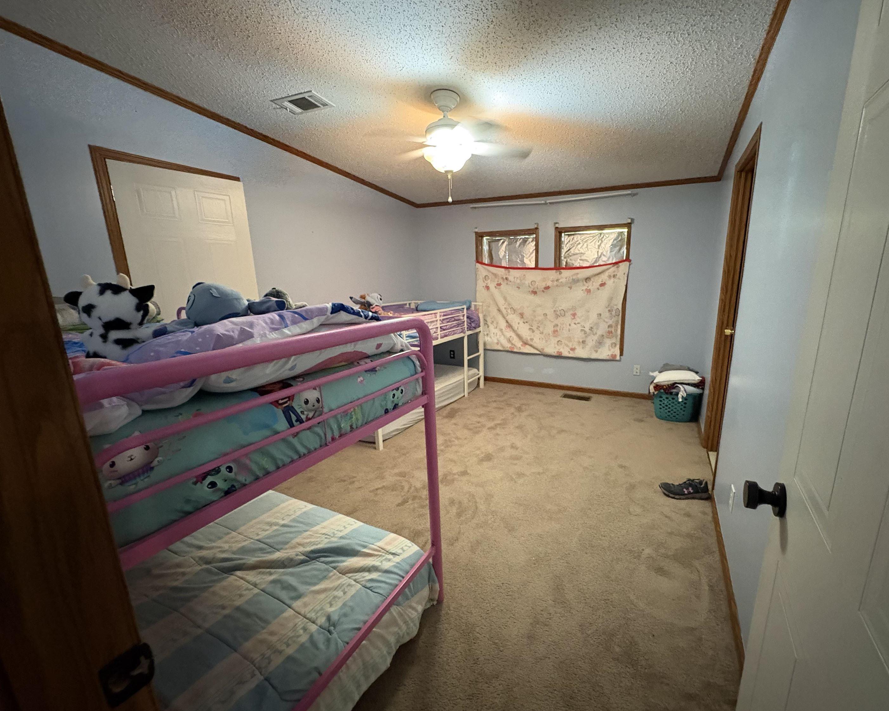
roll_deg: +2.1
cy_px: 364
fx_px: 395
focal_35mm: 15
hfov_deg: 96.5
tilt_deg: -12.7
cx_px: 488
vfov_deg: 84.0
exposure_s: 1/30
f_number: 2.2
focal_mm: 2.22
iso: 1000
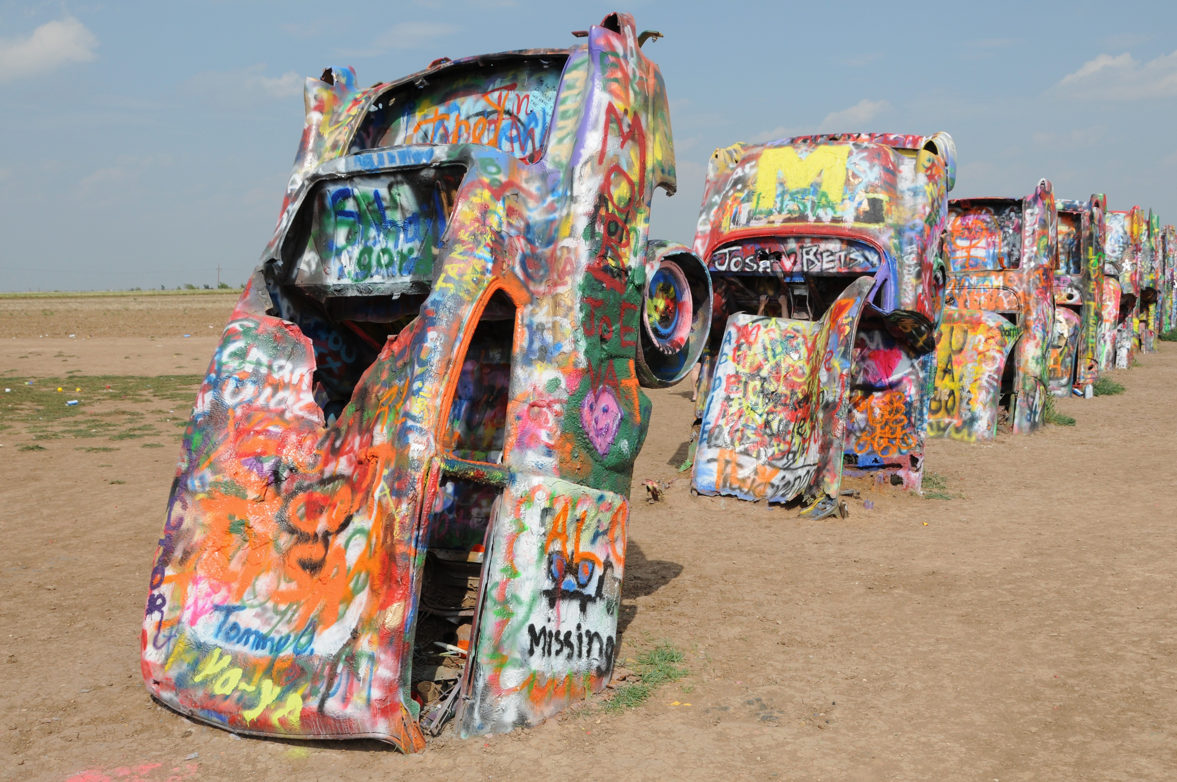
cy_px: 391
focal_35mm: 39
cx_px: 588
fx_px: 1274
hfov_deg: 49.6
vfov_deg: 34.1
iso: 200
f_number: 10
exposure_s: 1/400
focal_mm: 26
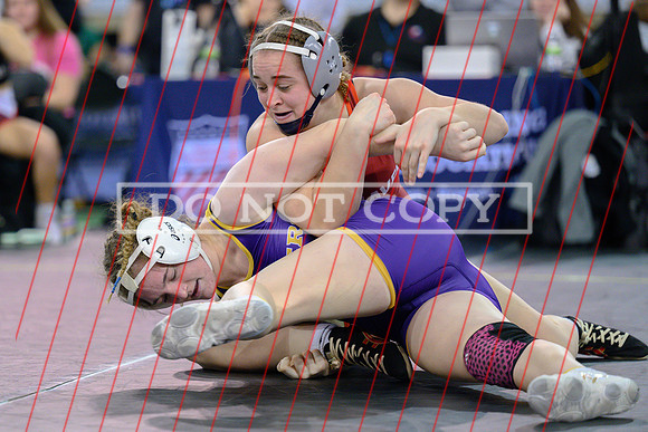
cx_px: 257
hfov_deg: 11.8
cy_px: 231
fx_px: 3130
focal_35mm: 174
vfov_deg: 7.9
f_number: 2.8
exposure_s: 1/640
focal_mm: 135
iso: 3200
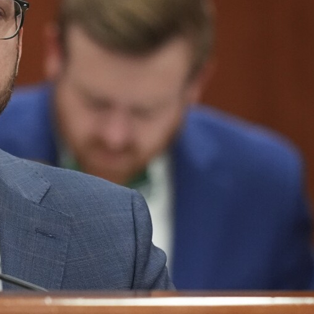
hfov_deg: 1.2
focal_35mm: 1496
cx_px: -21
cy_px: 189
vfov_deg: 1.2
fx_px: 15353
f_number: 2.8
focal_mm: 400
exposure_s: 1/800
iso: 4000
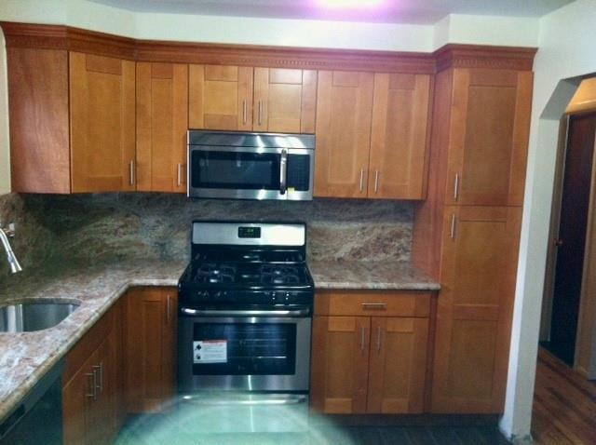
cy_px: 222
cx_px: 298
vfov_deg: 40.6
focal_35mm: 35
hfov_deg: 52.7
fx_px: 602
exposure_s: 1/15
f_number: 2.8
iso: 250
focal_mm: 3.85
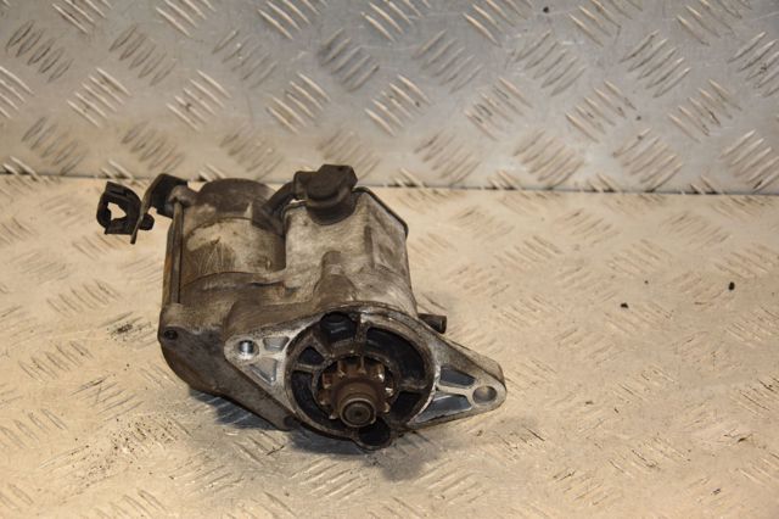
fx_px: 1882
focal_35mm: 87
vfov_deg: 15.7
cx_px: 390
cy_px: 260
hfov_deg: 23.4
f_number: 5.6
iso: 800
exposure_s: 1/200
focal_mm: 58
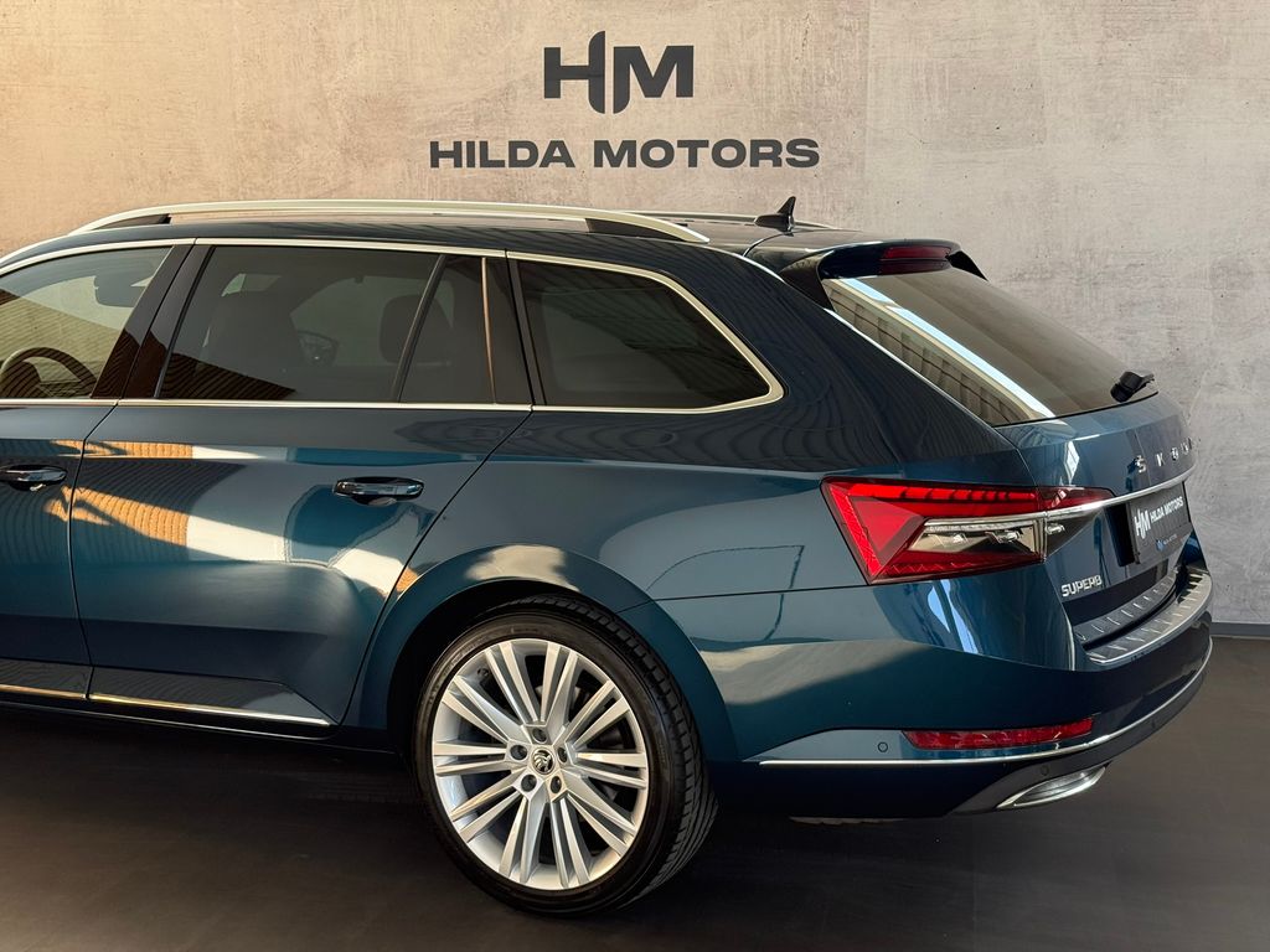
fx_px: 1761
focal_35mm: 48
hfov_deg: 39.7
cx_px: 635
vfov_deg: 30.3
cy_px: 476
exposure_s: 1/102
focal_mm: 6.76
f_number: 1.78
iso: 200
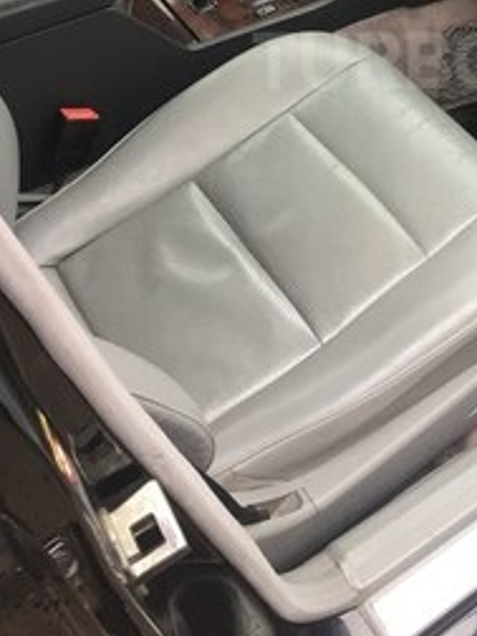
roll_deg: +0.3
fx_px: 1047
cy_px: 61
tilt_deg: -38.6
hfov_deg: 24.8
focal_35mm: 57
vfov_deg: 32.1
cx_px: 447
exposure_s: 1/33
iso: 40
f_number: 2.2
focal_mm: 4.15
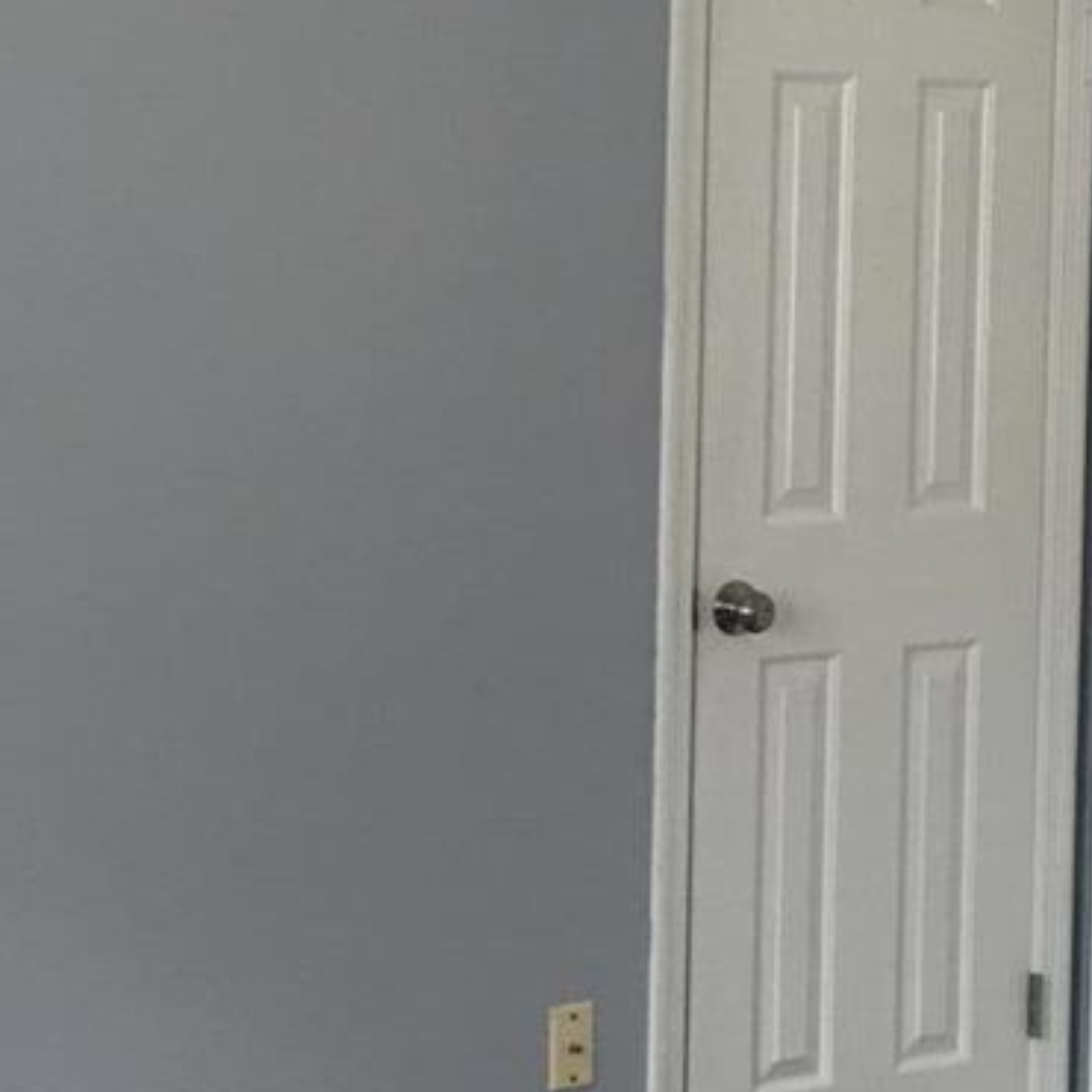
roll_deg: -0.2
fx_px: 2962
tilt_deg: -2.8
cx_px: 283
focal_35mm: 83
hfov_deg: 20.7
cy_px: 465
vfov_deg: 20.9
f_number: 2.2
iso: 64
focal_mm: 4.15
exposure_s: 1/15
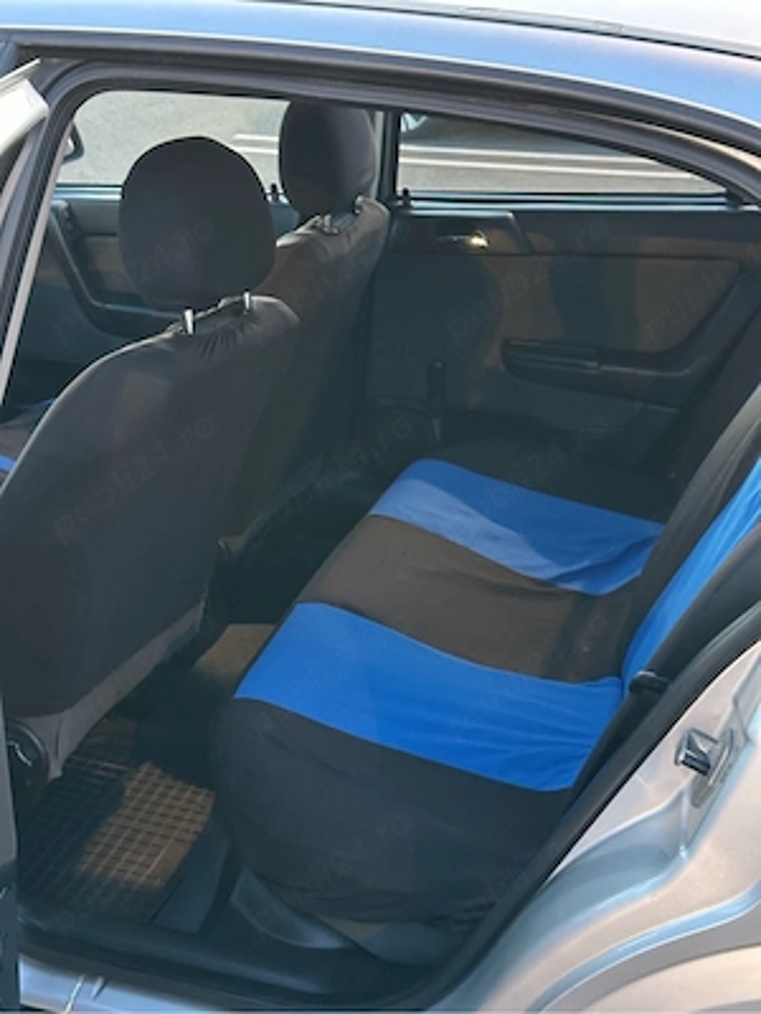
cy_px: 507
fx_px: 1407
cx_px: 380
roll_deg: -0.9
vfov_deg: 39.7
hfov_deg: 30.3
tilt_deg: -23.6
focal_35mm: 48
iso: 640
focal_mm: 6.86
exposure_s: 1/27
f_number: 1.78
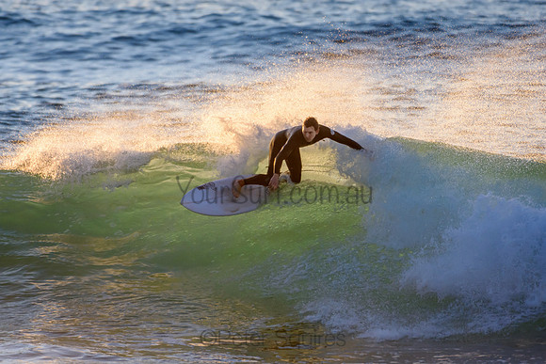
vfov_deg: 1.8
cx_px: 273
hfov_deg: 2.7
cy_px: 182
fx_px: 11377
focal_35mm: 750
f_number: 5.6
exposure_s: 1/1600
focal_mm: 500
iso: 640
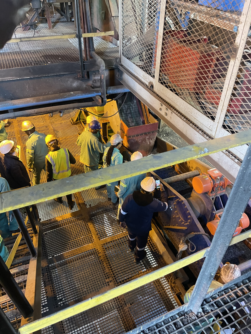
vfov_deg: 67.3
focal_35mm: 26
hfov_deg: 53.1
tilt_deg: -39.0
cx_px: 126
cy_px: 167
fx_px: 251
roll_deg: -1.5
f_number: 1.6
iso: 320
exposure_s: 1/33
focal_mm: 4.2
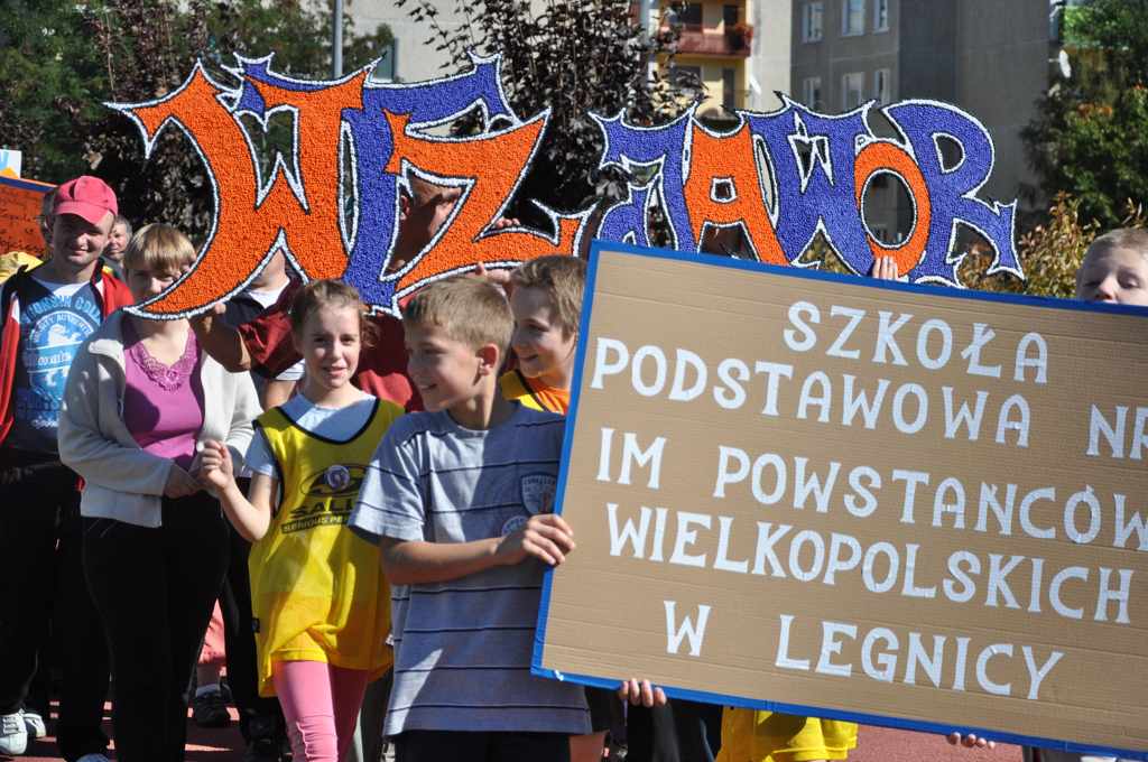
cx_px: 574
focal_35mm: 93
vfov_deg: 14.7
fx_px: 2962
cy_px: 381
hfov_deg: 21.9
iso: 500
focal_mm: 62
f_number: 5.3
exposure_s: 1/3000
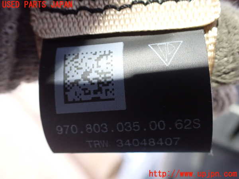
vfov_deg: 46.8
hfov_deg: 60.0
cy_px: 90
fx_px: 207
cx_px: 120
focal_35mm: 30
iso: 1000
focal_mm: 5.4
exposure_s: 1/30
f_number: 2.3
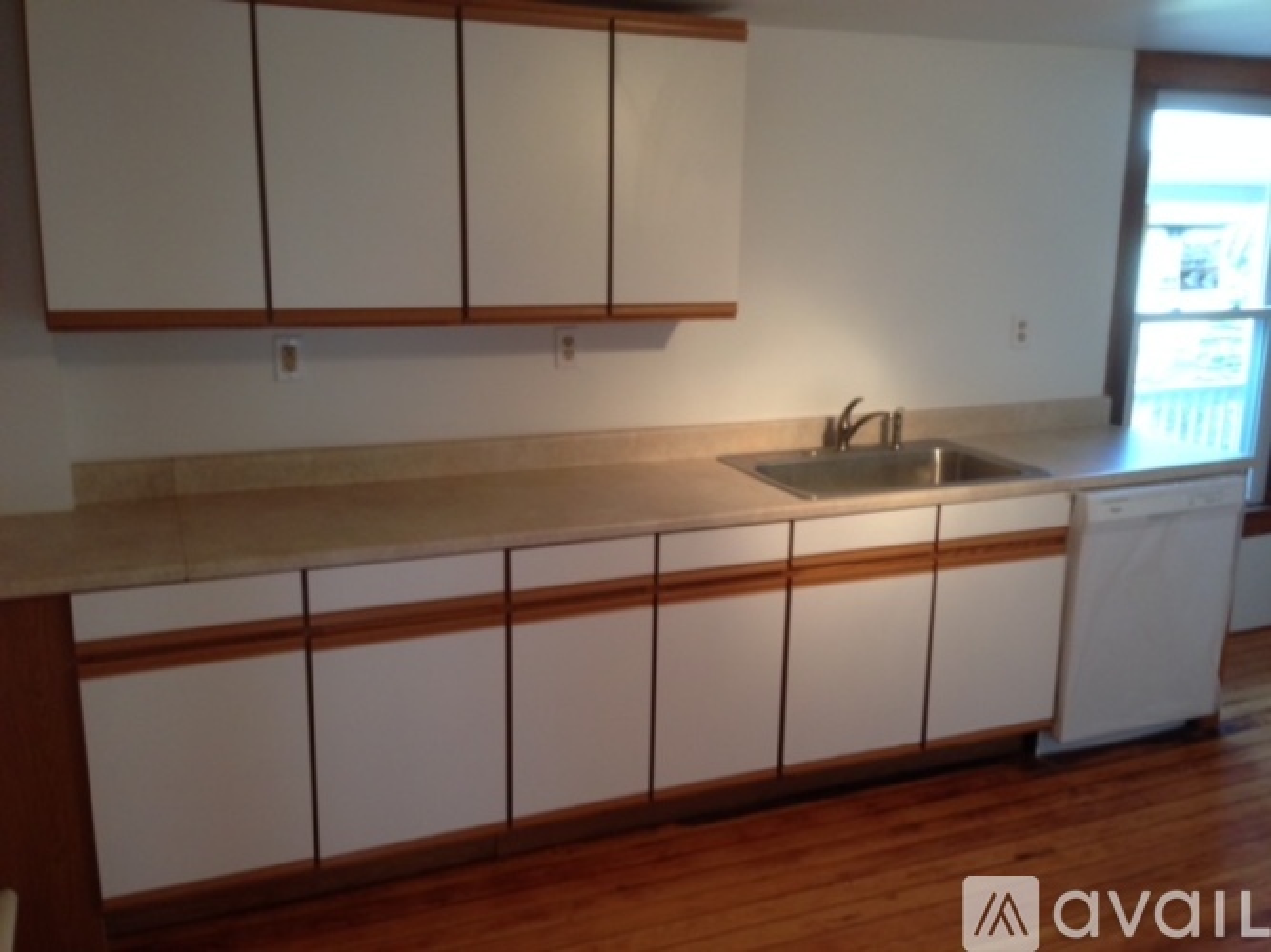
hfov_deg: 55.4
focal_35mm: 33
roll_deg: -1.1
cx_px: 636
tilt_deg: -11.5
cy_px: 476
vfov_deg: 42.9
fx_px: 1211
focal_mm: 4.12
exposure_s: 1/20
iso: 80
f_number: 2.4
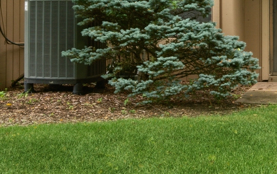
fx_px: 831
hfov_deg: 18.5
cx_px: 272
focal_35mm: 110
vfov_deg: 11.7
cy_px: -29
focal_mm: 24
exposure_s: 1/160
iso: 200
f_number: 8
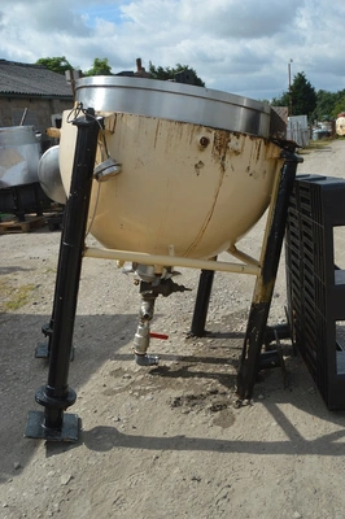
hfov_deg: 38.3
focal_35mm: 34
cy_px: 260
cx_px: 172
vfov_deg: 55.1
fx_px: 497
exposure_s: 1/320
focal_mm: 23
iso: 100
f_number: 9
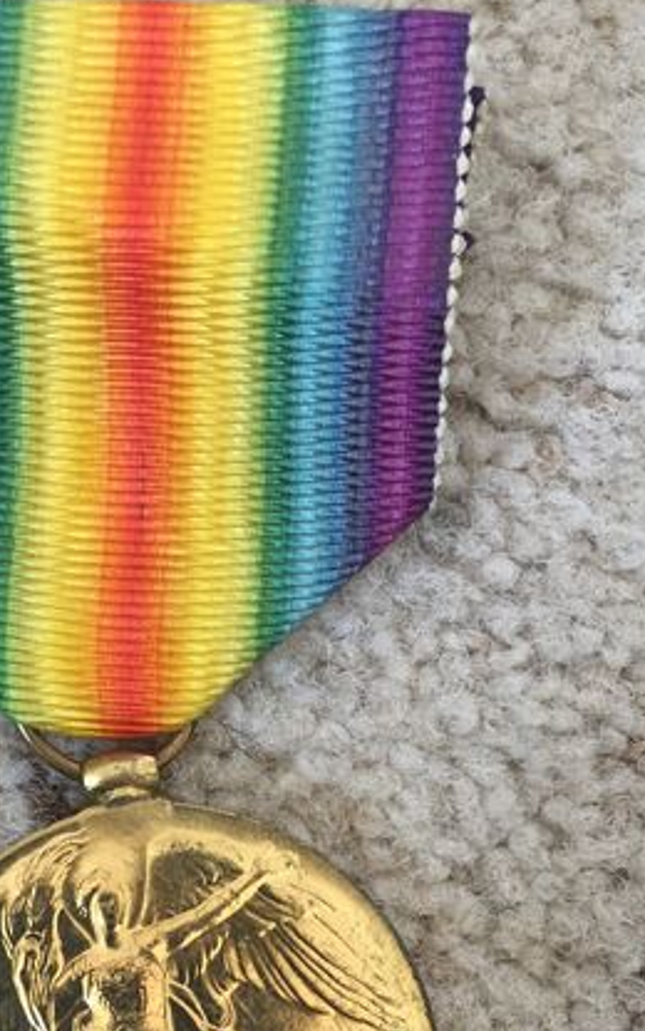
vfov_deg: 40.8
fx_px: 1350
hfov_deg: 26.7
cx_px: 202
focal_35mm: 48
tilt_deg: -83.1
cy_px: 753
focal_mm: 4.15
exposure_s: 1/33
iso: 160
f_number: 2.2
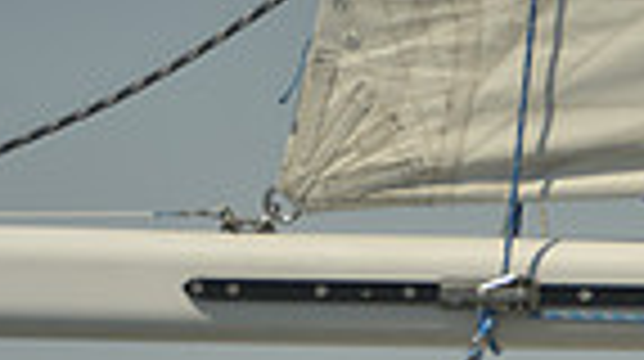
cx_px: 655
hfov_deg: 2.5
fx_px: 14513
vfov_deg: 1.4
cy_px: 1300
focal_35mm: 851
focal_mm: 200
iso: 200
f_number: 8
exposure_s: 1/800
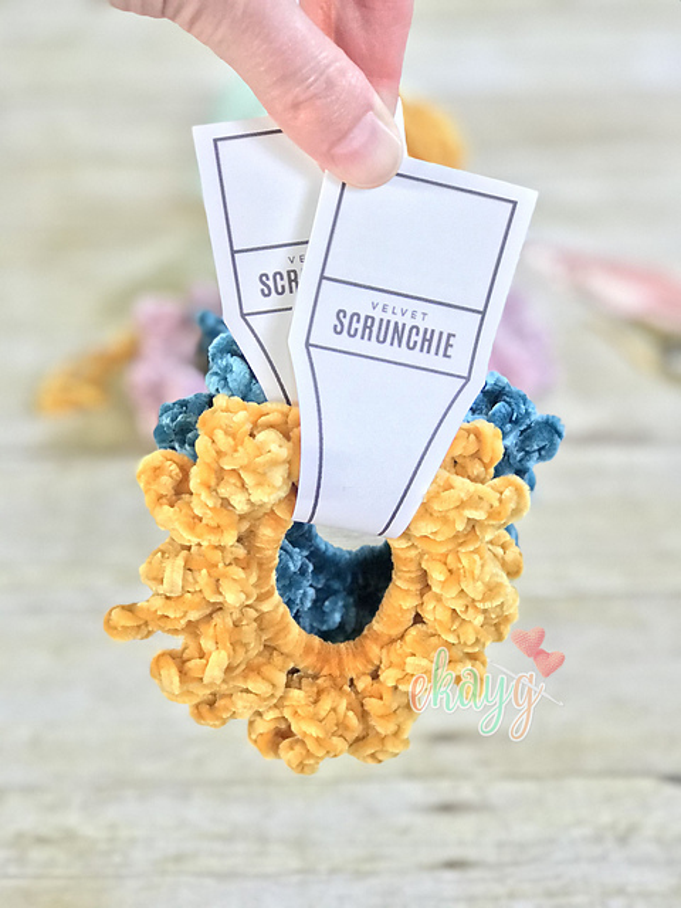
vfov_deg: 33.8
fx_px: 1495
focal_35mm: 57
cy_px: 454
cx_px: 340
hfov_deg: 25.7
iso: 500
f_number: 2.8
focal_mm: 6.6
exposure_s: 1/60
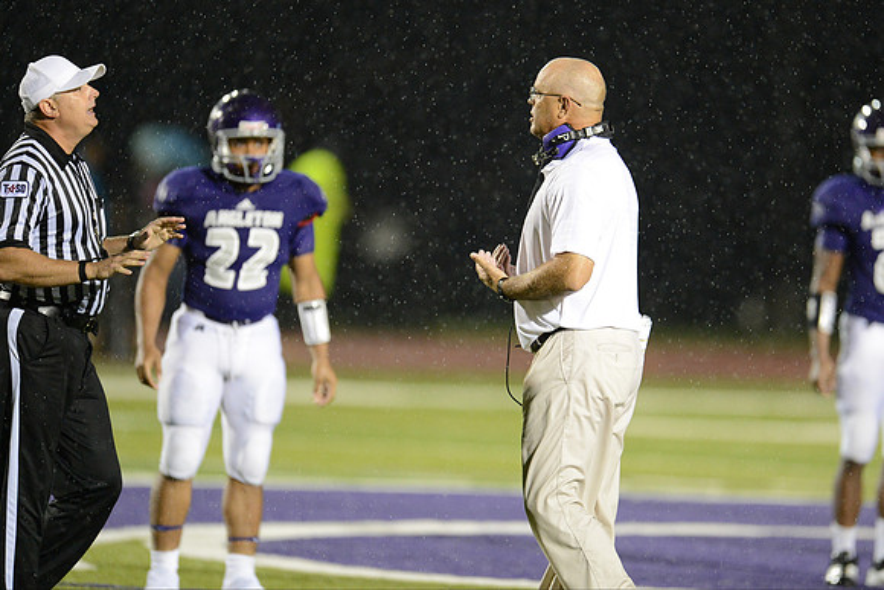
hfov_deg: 5.2
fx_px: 9824
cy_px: 295
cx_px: 442
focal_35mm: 400
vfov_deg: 3.4
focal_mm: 400
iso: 5000
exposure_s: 1/1000
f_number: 2.8
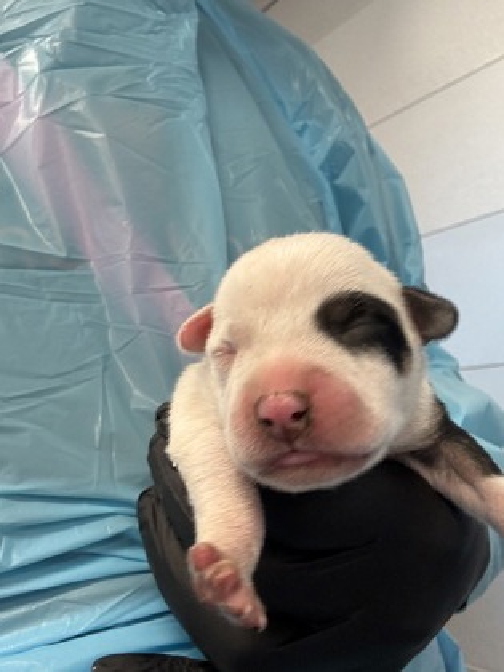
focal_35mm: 30
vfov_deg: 60.0
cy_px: 336
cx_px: 252
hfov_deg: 46.8
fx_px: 582
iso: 125
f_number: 1.9
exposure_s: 1/60
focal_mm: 2.69
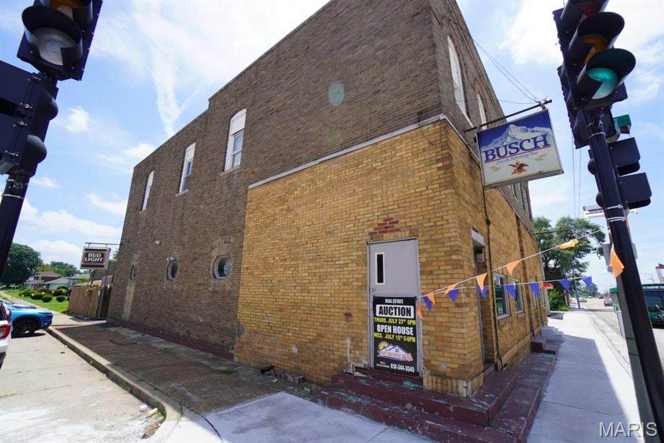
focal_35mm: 15
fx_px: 277
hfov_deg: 100.4
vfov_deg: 77.3
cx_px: 332
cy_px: 222
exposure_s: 1/400
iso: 100
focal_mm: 10
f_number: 5
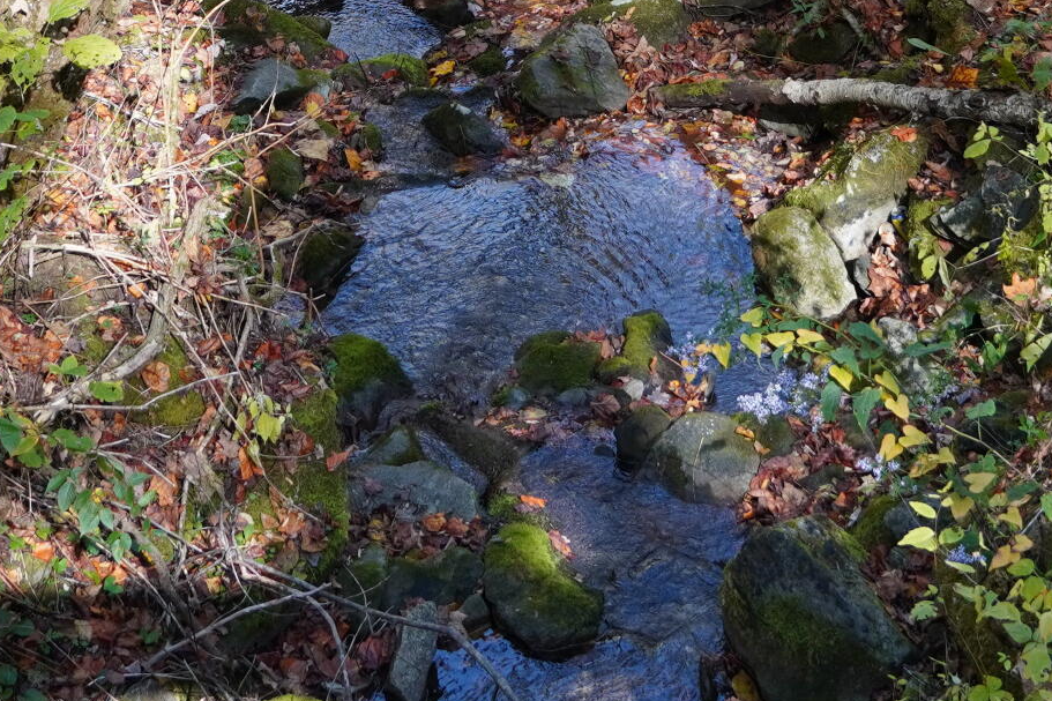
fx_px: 3320
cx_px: 756
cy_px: -365
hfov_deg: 17.9
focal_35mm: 114
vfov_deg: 11.5
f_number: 4
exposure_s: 1/160
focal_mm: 23
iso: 250
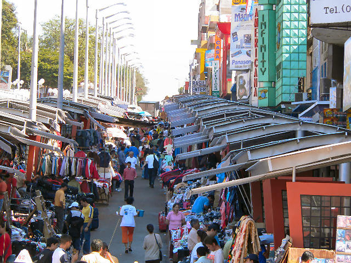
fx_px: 2292
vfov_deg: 6.6
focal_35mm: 226
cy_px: 132
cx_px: 176
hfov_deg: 8.8
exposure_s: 1/125
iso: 80
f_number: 4
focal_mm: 37.6
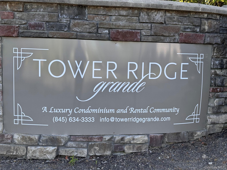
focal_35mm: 48
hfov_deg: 39.7
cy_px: 85
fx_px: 315
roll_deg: -1.9
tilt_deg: -6.8
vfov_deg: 30.3
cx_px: 114
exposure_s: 1/518
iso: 64
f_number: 1.78
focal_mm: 6.76
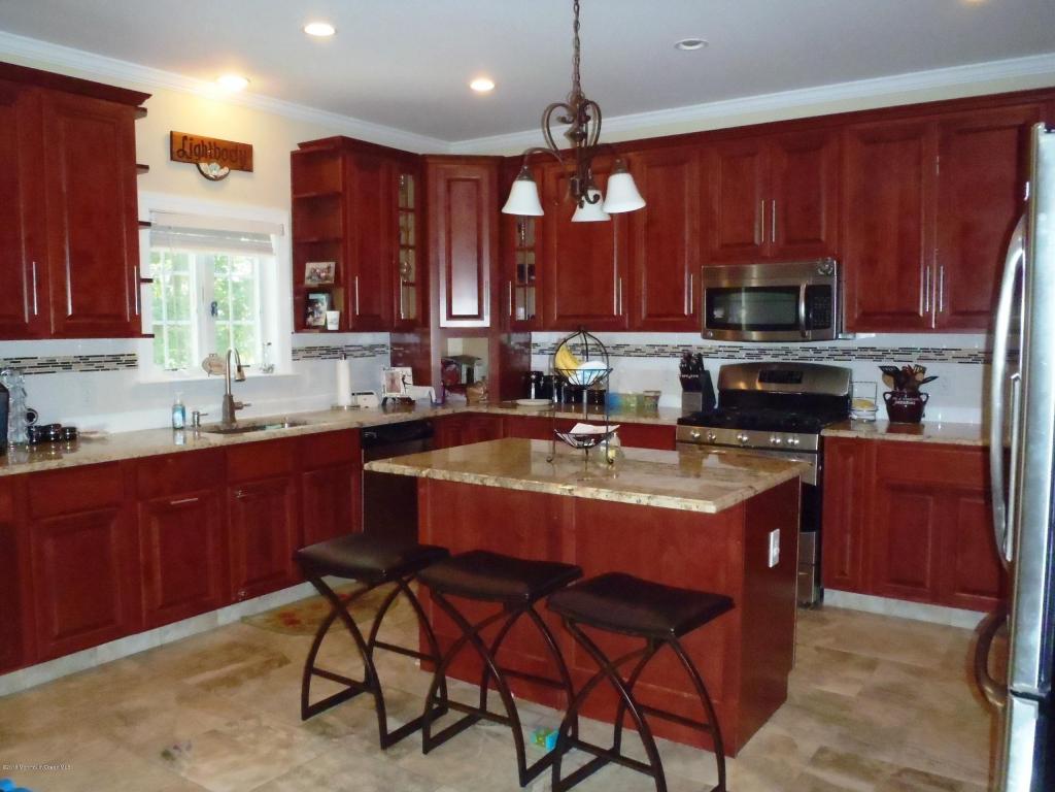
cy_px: 396
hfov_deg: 63.4
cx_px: 528
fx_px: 853
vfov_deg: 49.7
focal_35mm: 28
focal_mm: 5
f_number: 3.9
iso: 800
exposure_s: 1/125
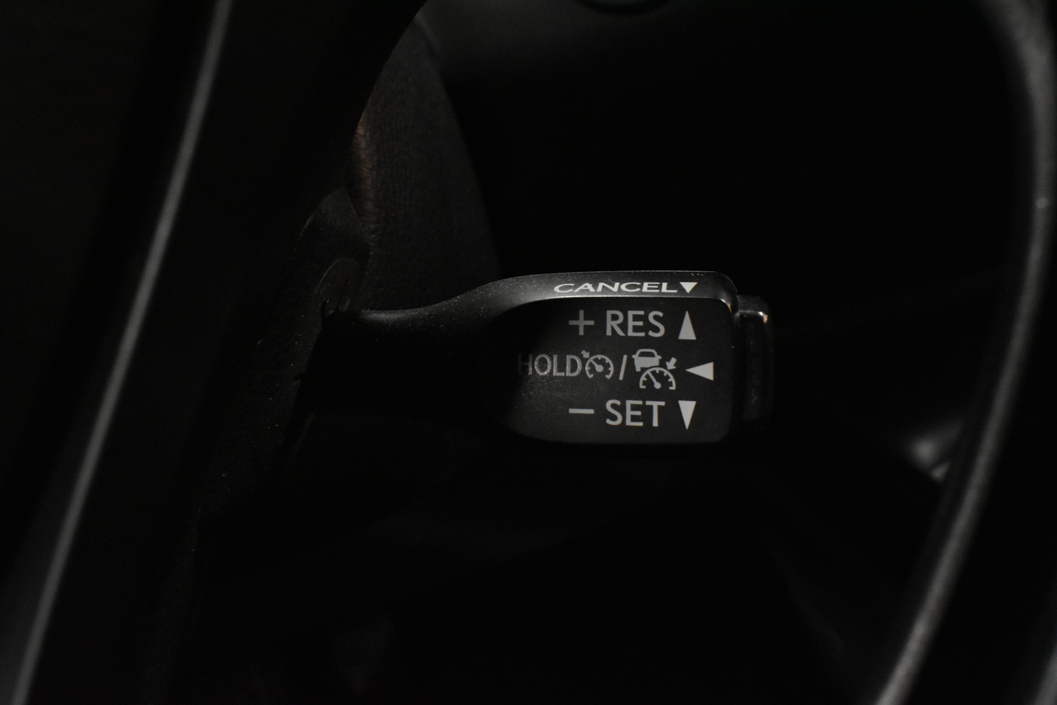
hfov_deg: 59.5
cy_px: 352
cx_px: 528
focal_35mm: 32
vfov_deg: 41.7
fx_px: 925
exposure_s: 1/13
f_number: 13
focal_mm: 21
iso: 4000
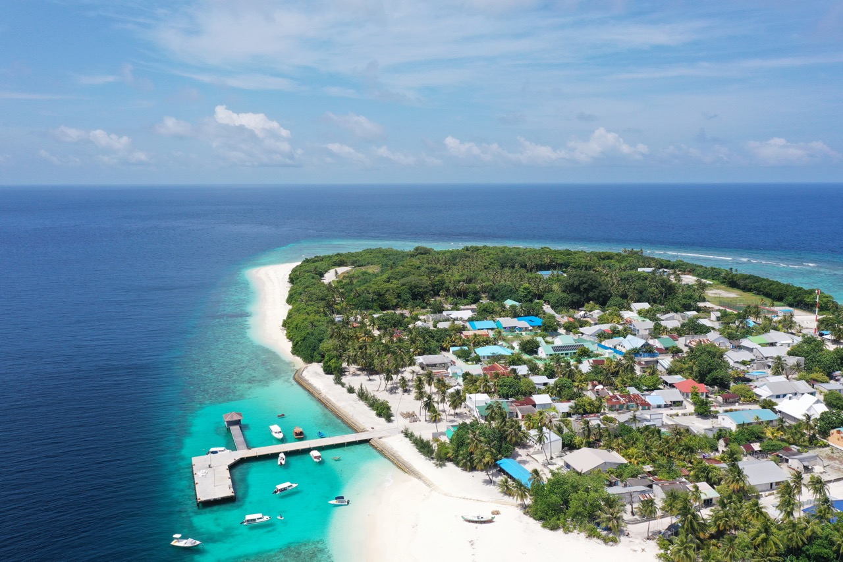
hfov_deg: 65.5
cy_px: 281
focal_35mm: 28
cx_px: 422
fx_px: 656
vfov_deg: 46.4
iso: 100
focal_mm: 10.26
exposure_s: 1/500
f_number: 6.3
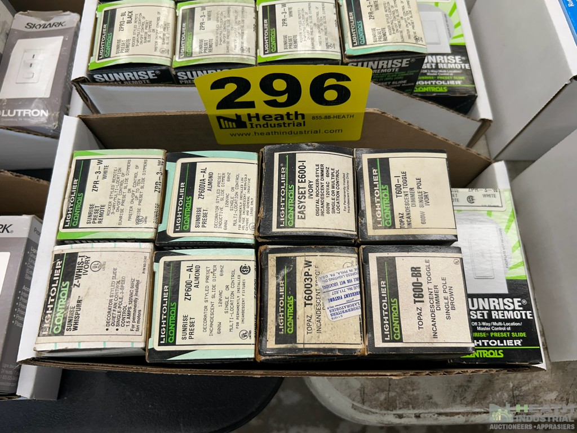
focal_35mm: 26
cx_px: 288
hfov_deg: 67.3
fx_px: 433
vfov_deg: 53.1
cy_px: 216
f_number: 1.5
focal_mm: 5.7
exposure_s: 1/120
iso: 80
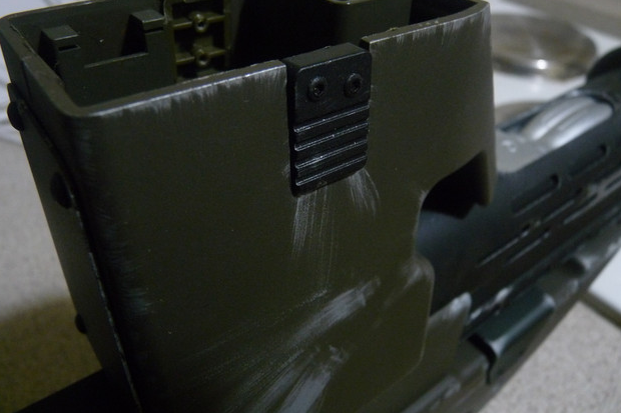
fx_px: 500
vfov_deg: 44.9
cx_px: 305
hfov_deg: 63.7
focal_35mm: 29
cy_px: 182
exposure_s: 1/15
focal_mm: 4.8
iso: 400
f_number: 2.8
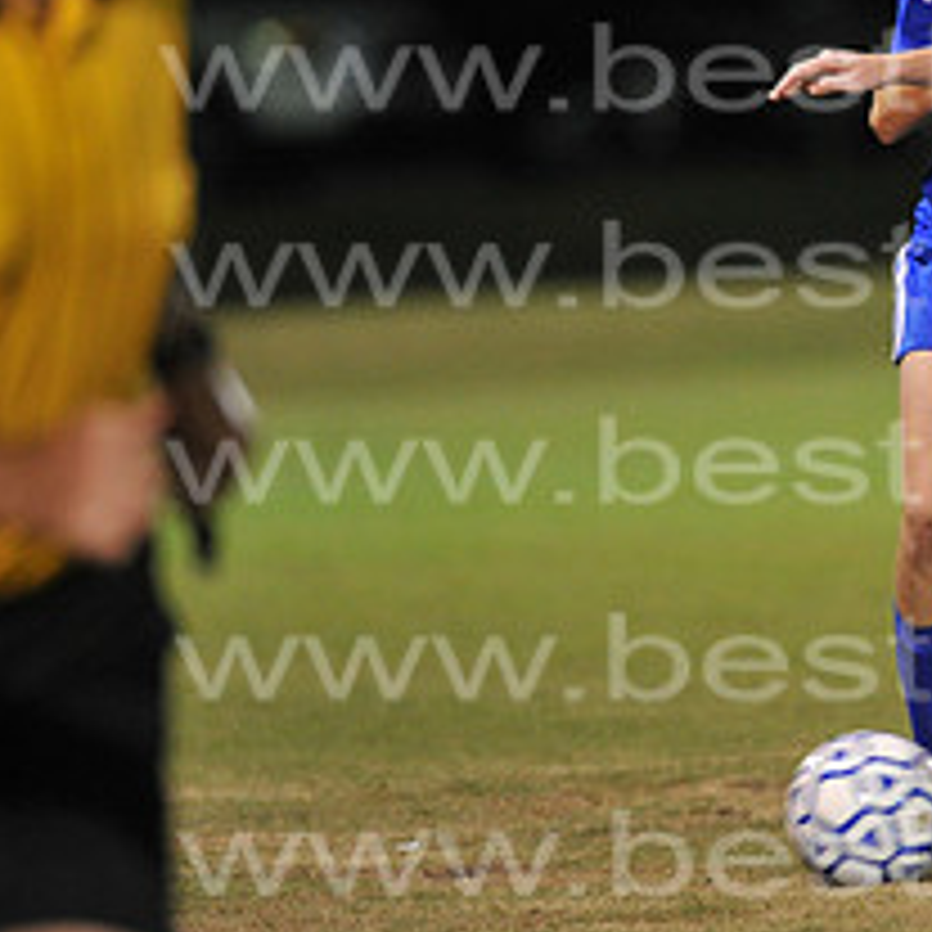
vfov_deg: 2.5
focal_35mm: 715
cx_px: 1193
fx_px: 21780
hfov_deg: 2.4
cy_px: 374
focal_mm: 300
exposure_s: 1/400
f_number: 3.5
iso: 4000
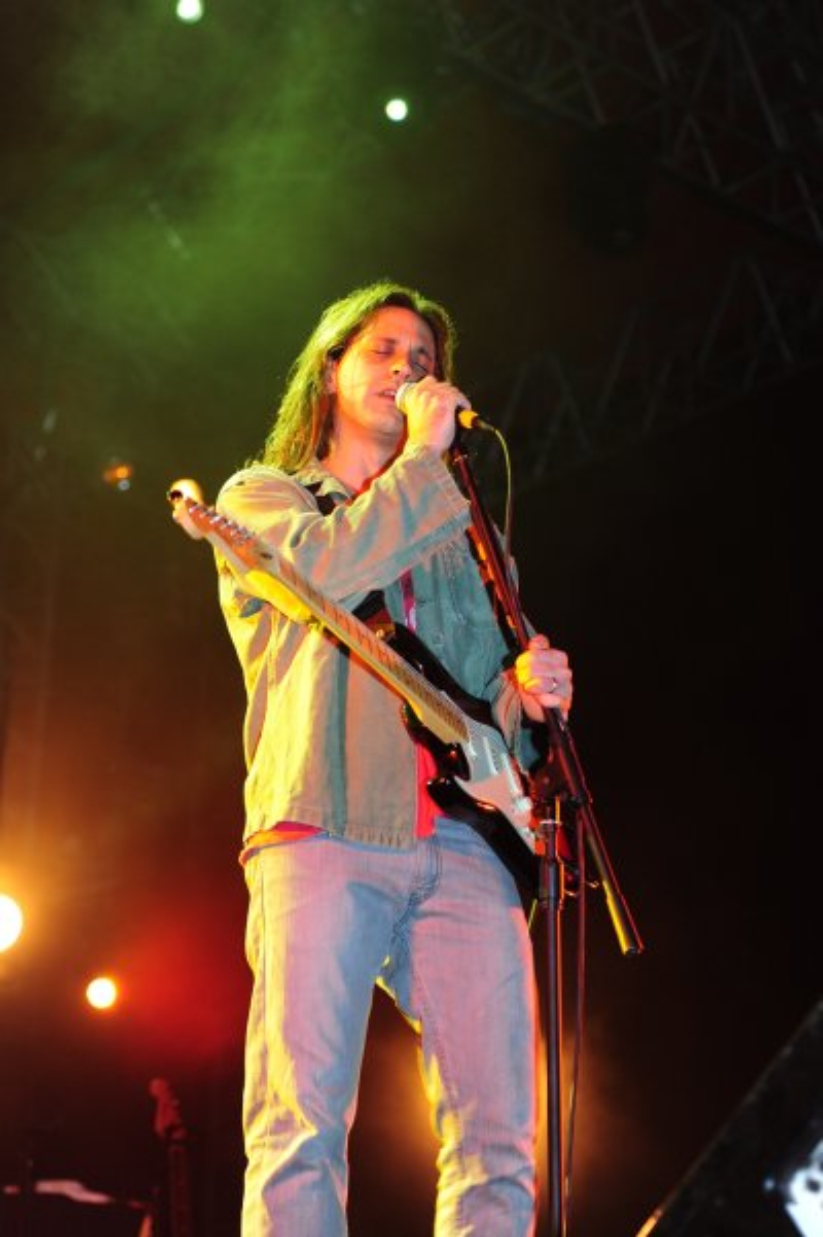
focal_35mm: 70
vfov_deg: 28.9
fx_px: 2403
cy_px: 618
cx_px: 412
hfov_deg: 19.4
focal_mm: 70
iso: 1000
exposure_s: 1/60
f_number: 3.2
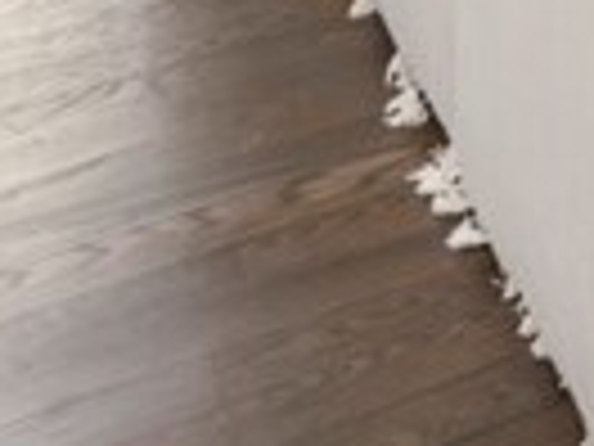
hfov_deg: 12.6
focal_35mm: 111
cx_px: 1539
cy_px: -955
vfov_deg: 9.7
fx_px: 1905
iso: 400
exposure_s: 1/8
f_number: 8
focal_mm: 14
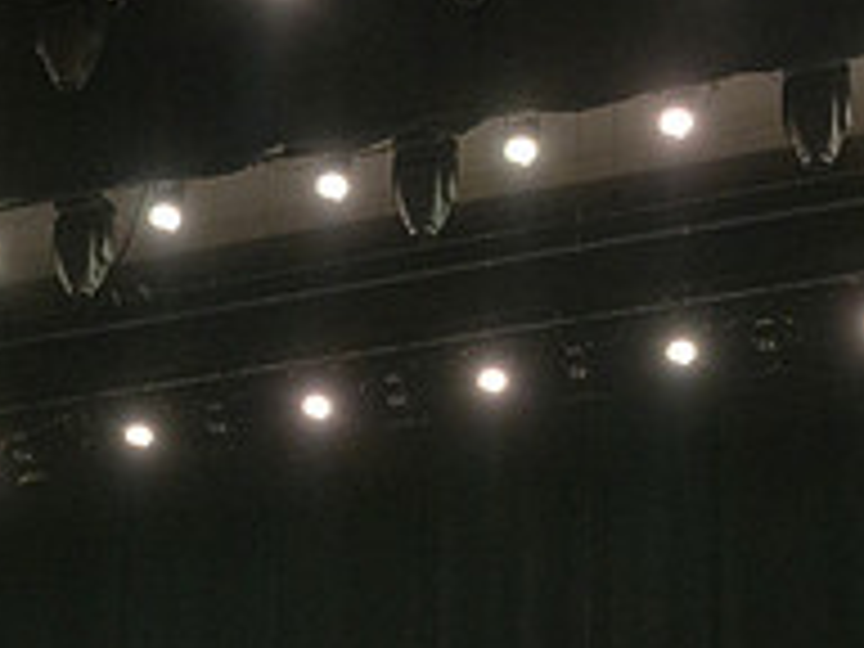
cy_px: 853
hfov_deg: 20.4
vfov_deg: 14.7
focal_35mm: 96
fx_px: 2396
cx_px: 513
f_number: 2.8
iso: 3200
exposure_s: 1/100
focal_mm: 32
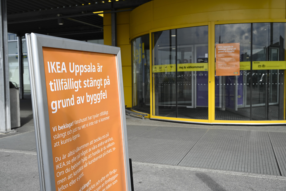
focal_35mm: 34
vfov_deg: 38.4
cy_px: 96
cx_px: 143
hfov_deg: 55.1
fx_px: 274
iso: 220
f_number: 8
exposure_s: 1/400
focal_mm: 34.5
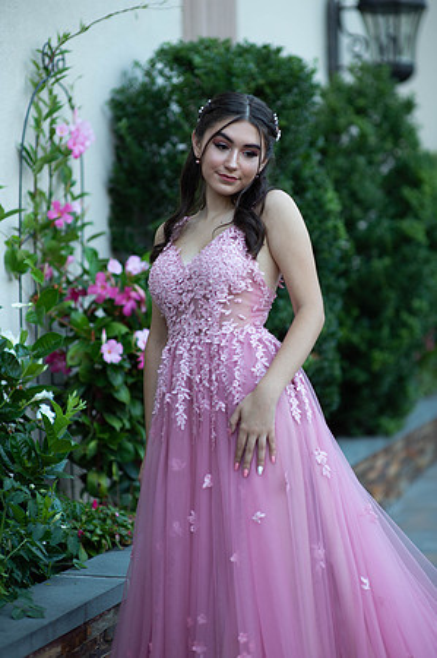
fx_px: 1551
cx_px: 218
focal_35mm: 85
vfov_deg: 23.9
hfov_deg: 16.0
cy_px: 329
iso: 250
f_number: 2
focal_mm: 85
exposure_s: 1/640
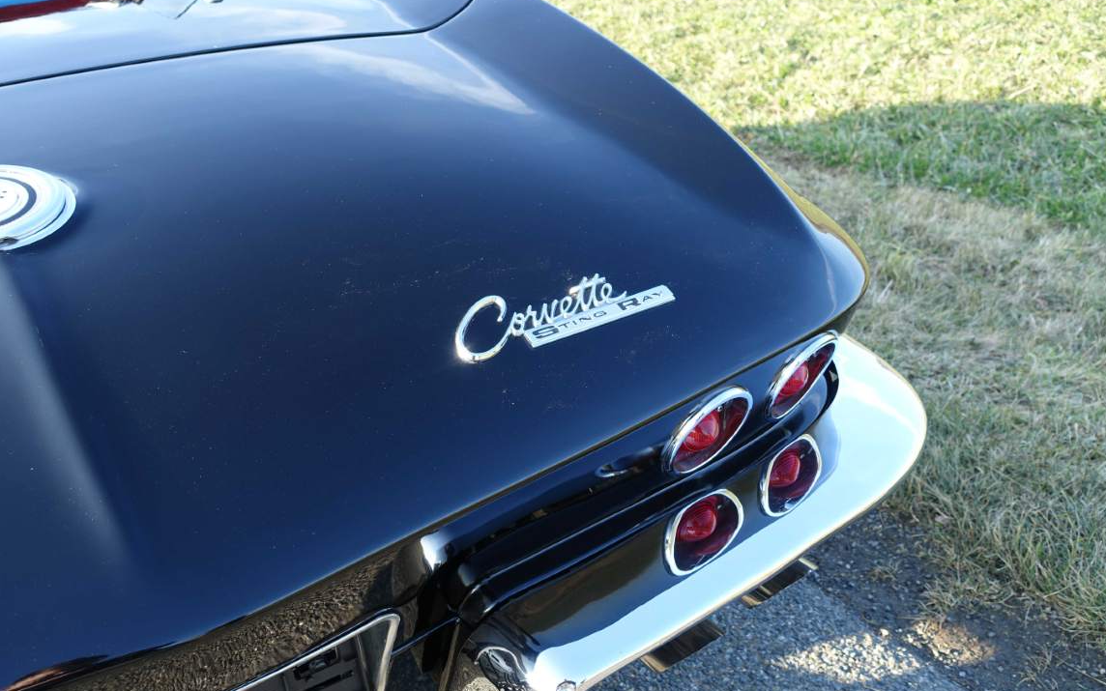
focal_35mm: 39
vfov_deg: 32.8
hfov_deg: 50.4
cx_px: 556
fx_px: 1176
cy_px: 357
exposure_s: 1/80
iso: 125
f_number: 4
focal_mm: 13.92
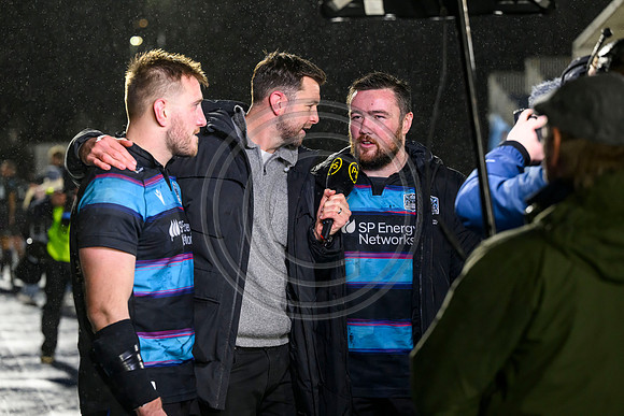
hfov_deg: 21.2
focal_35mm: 96
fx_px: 1664
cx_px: 312
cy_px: 208
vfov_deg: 14.3
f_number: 3.5
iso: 4000
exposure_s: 1/1250
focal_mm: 96
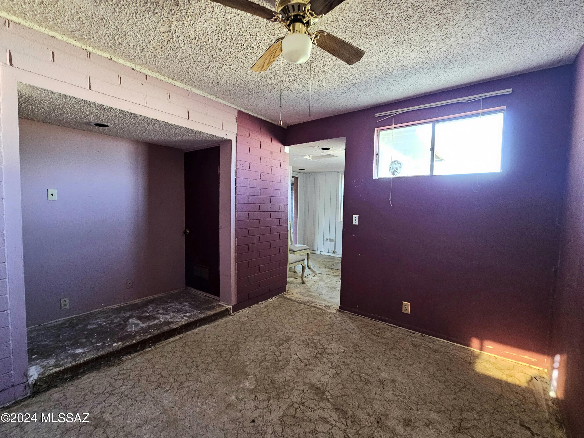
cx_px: 292
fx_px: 219
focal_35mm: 13
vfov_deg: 89.9
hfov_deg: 106.2
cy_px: 219
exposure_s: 1/30
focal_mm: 2.2
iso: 500
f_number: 2.2
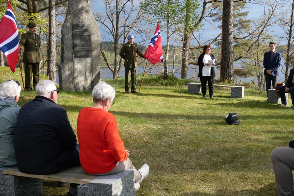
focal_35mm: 42
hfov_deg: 46.4
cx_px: 147
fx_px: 343
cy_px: 102
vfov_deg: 31.9
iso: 80
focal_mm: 7.2
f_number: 3.8
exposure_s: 1/250
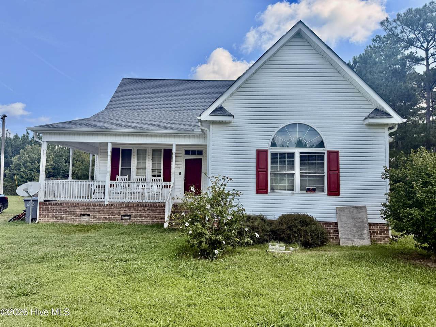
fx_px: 302
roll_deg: -1.0
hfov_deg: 71.6
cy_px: 164
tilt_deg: +4.4
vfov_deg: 56.8
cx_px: 218
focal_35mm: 24
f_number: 1.78
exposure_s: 1/3953
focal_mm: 6.76
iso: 100
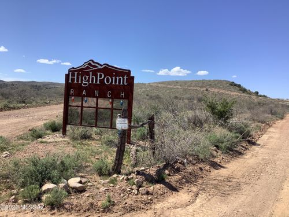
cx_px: 144
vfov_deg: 45.4
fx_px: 259
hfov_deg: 58.4
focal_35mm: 31
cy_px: 108
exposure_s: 1/1294
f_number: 2.4
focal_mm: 3.3
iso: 25
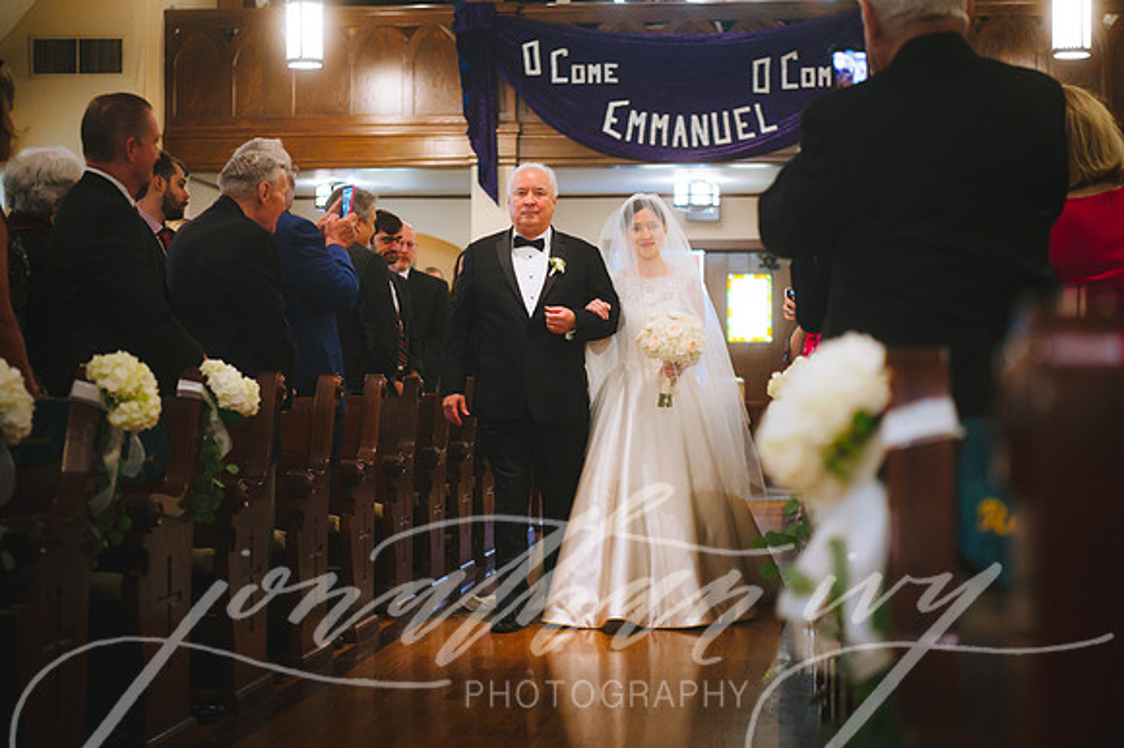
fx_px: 2184
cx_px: 562
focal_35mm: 70
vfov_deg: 19.4
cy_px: 374
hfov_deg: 28.9
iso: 2500
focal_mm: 70
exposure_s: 1/200
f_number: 2.8
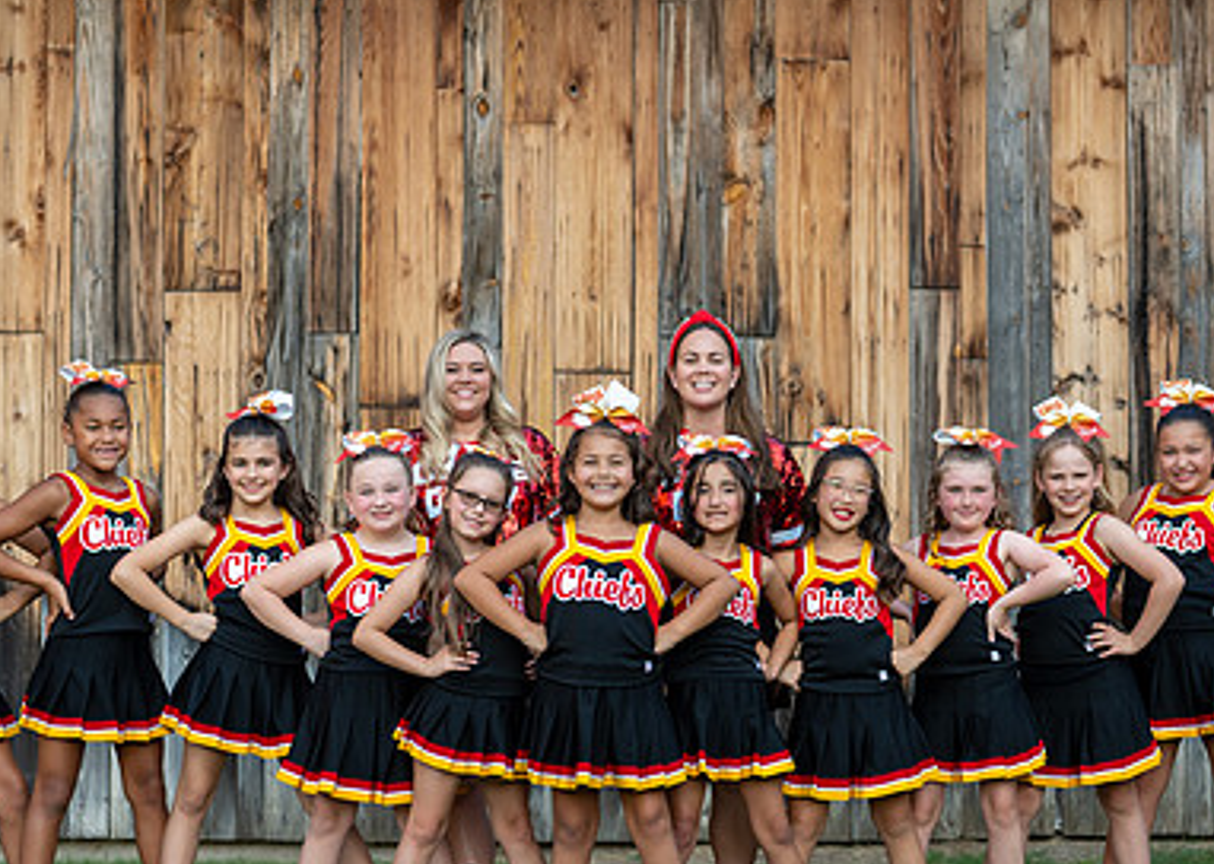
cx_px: 699
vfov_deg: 15.2
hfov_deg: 21.2
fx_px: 3238
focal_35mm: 94
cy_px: 620
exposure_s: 1/800
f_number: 2
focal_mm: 50
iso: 125
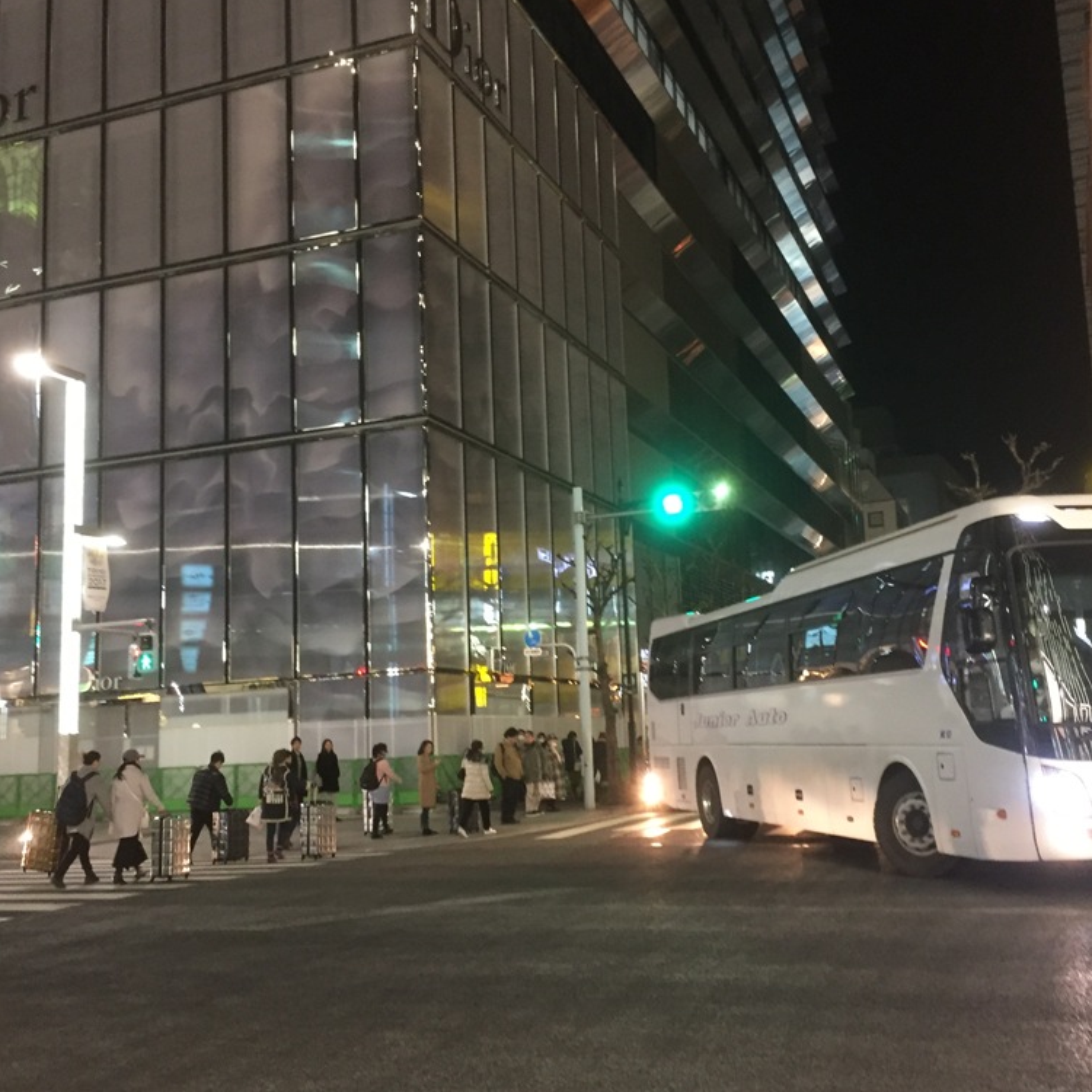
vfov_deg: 47.2
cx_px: 581
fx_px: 1249
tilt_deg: +8.5
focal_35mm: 35
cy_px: 545
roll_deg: +2.4
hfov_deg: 47.2
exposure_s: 1/17
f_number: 2.2
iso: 250
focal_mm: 4.15
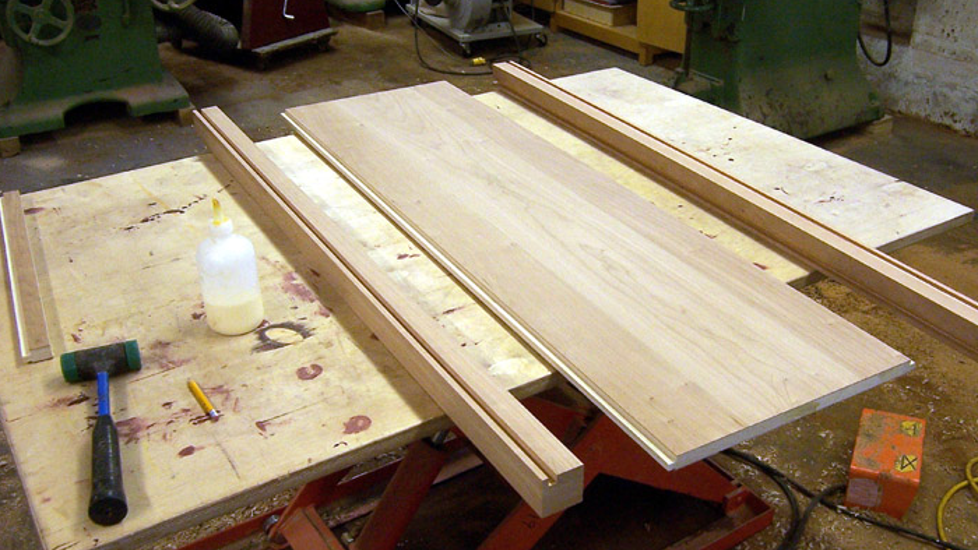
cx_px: 497
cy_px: 281
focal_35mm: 37
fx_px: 960
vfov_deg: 32.0
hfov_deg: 54.0
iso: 140
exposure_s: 1/30
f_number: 3.4
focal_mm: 5.5
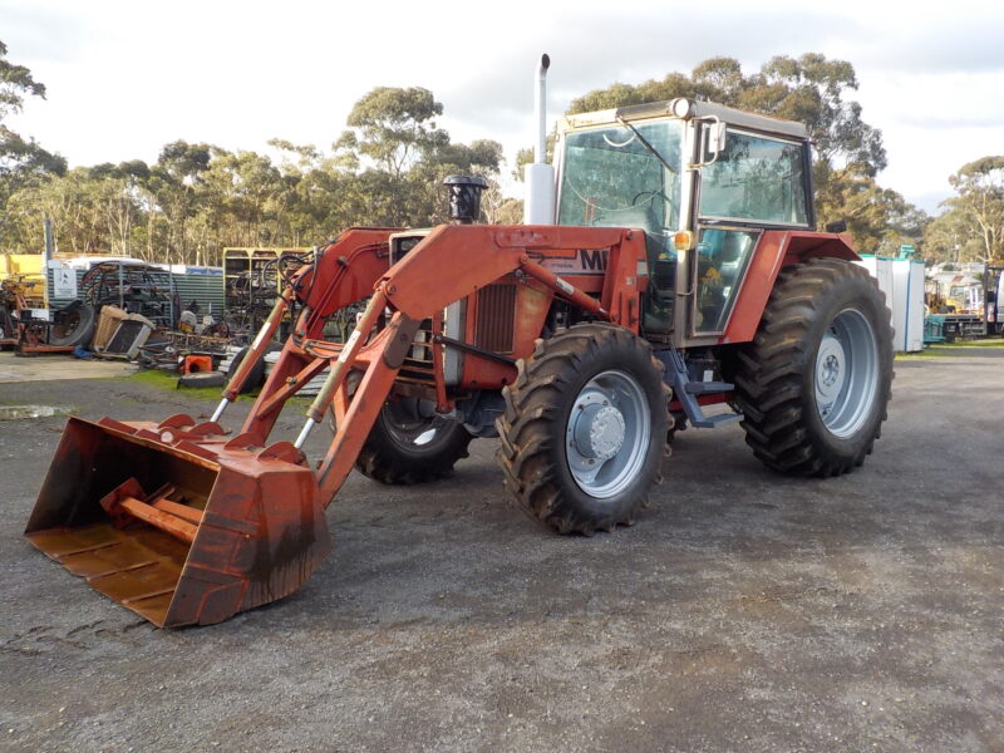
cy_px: 376
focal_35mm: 30
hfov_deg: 60.0
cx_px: 502
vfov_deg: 46.8
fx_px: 870
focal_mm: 4.1
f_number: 3.3
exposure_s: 1/250
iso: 125
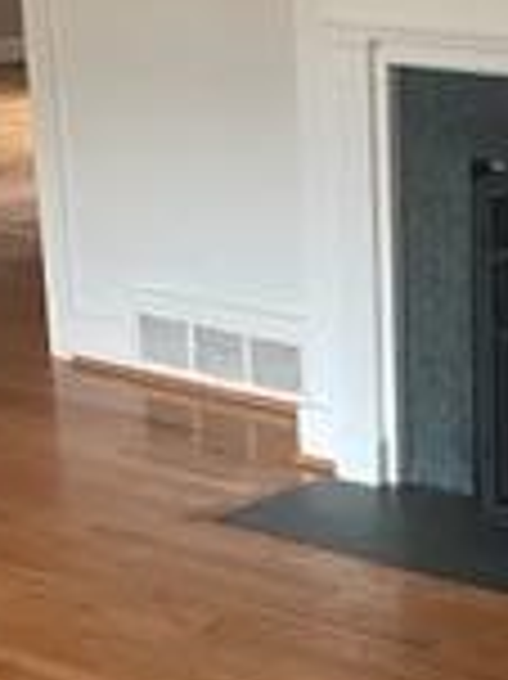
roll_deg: +0.0
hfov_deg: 13.1
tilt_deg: -17.3
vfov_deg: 17.6
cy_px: 639
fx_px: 2155
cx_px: 584
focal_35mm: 110
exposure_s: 1/38
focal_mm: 4.2
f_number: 1.6
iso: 640
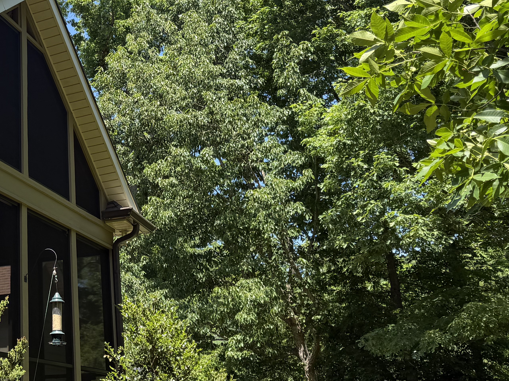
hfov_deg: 33.2
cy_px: 118
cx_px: 27
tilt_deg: +21.2
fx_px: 794
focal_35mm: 54
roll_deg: +1.8
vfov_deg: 26.8
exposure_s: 1/1553
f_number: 1.78
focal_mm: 6.76
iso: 80
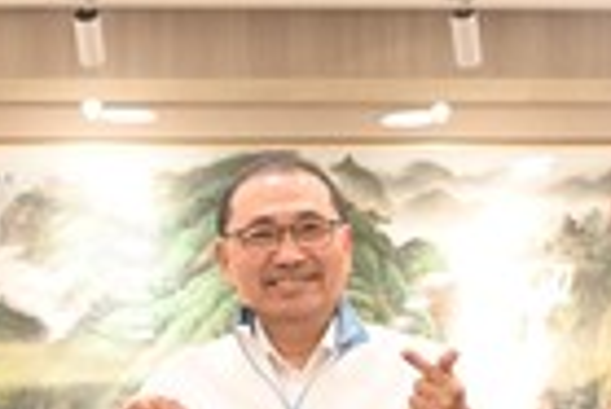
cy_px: 578
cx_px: 185
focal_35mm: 254
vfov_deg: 5.4
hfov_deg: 8.1
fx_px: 4315
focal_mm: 88
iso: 1600
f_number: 4
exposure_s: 1/125
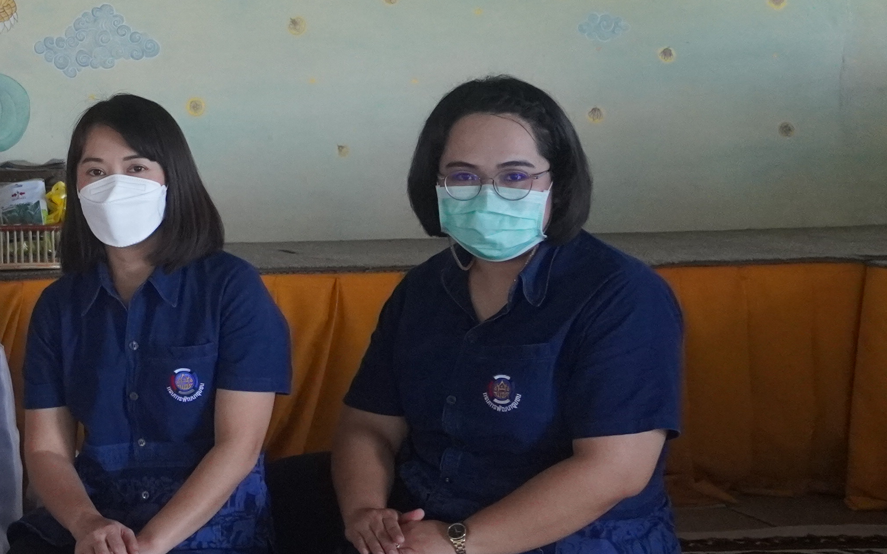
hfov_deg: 22.2
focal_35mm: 82
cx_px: -322
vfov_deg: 15.8
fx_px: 1982
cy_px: 142
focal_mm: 18
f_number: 4
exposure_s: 1/160
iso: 2500
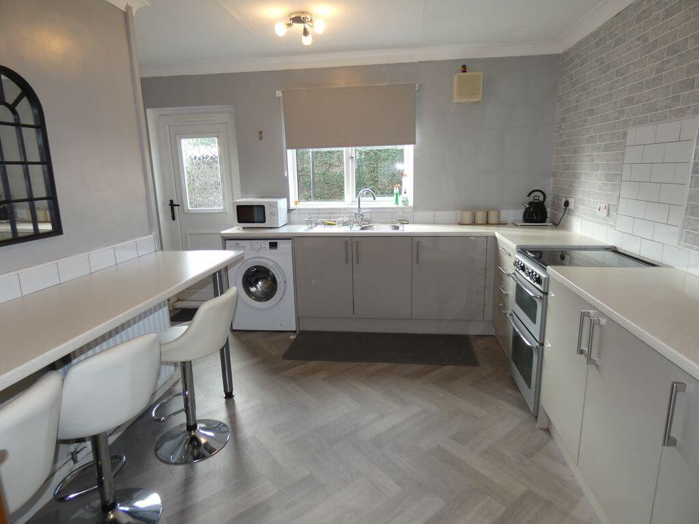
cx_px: 350
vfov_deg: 66.0
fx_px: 404
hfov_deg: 81.7
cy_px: 262
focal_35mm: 20
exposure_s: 1/60
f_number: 2.8
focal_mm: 3.6
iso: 160
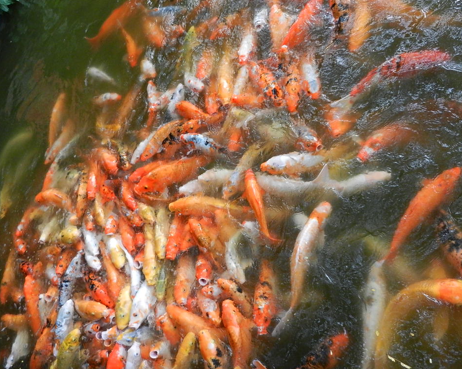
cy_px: 184
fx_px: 479
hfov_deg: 51.5
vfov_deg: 42.2
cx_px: 233
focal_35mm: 35
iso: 640
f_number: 3.8
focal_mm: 5.9
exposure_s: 1/250
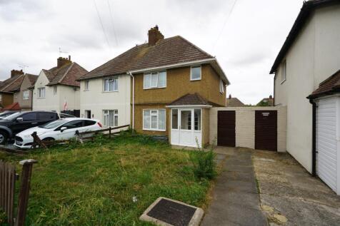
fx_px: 151
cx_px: 170
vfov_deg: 73.7
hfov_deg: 96.8
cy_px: 113
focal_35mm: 16
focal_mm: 16
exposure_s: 1/80
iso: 100
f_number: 10
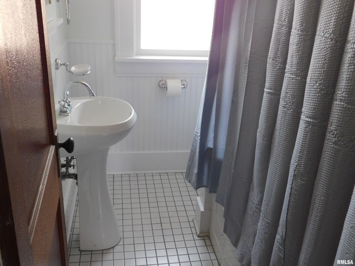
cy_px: 133
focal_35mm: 36
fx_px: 369
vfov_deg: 39.7
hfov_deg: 51.4
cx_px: 178
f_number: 3.5
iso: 400
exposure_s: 1/25
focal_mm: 6.3
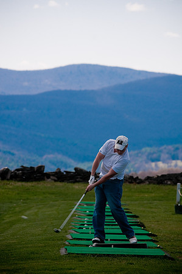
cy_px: 137
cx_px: 91
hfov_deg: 5.4
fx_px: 1938
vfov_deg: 8.1
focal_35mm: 255
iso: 100
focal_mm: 170
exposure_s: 1/800
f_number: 5.6
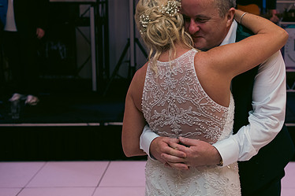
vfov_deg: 22.9
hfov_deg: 33.7
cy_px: 70
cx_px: 196
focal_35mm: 59
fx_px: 483
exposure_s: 1/160
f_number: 3.5
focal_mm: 38
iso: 800
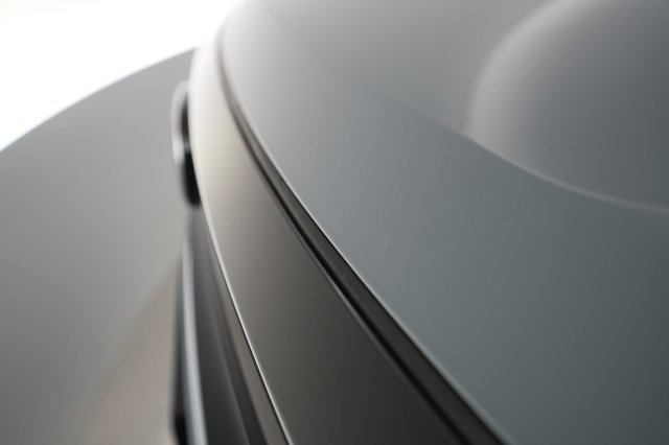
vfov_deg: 46.4
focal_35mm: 28
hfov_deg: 65.5
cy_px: 222
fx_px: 520
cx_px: 334
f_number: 4.5
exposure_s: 1/100
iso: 1600
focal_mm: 28
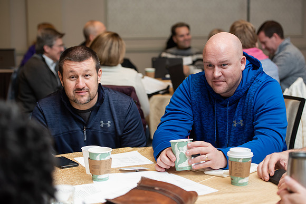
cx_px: 153
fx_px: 595
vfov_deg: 19.5
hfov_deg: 28.8
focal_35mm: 70
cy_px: 102
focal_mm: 70
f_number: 3.5
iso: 1000
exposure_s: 1/160
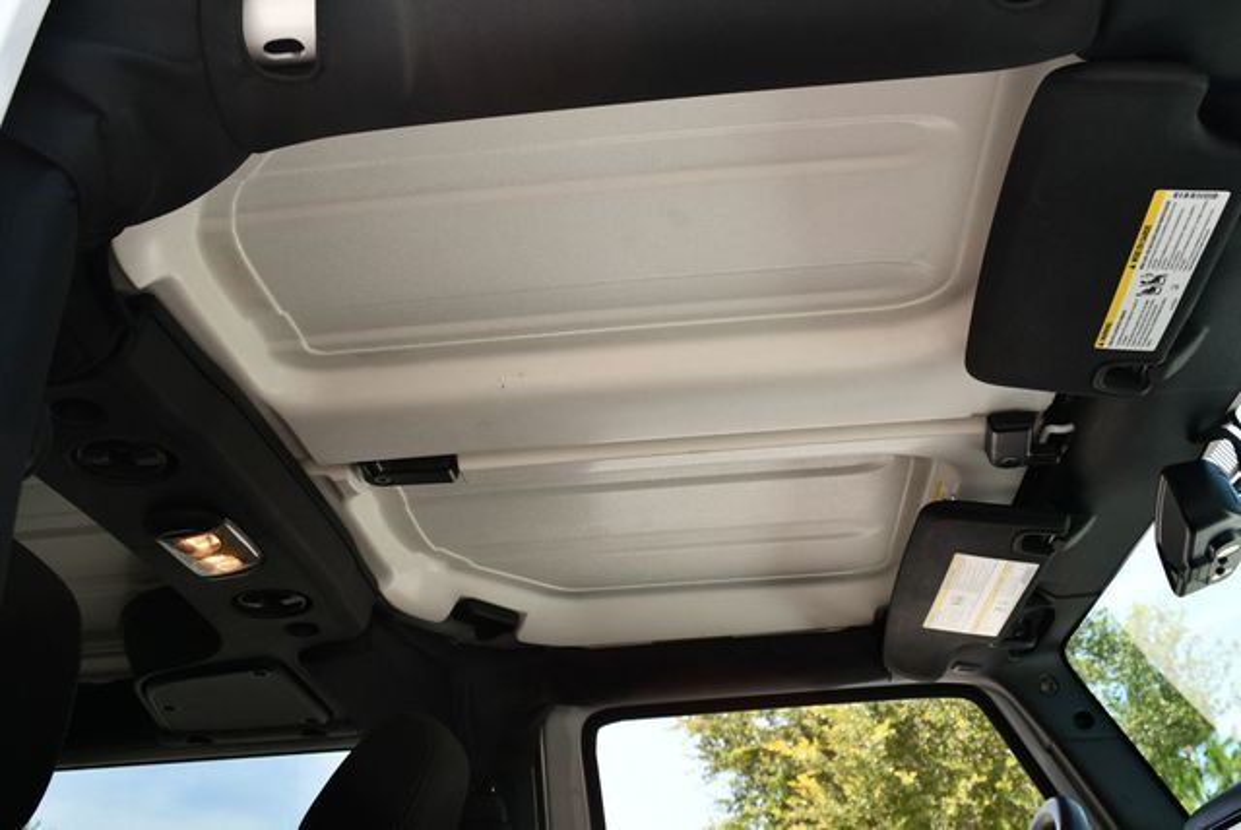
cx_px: 620
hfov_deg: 53.1
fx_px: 1242
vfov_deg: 36.9
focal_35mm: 36
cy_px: 415
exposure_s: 1/250
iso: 200
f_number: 6.3
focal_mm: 18
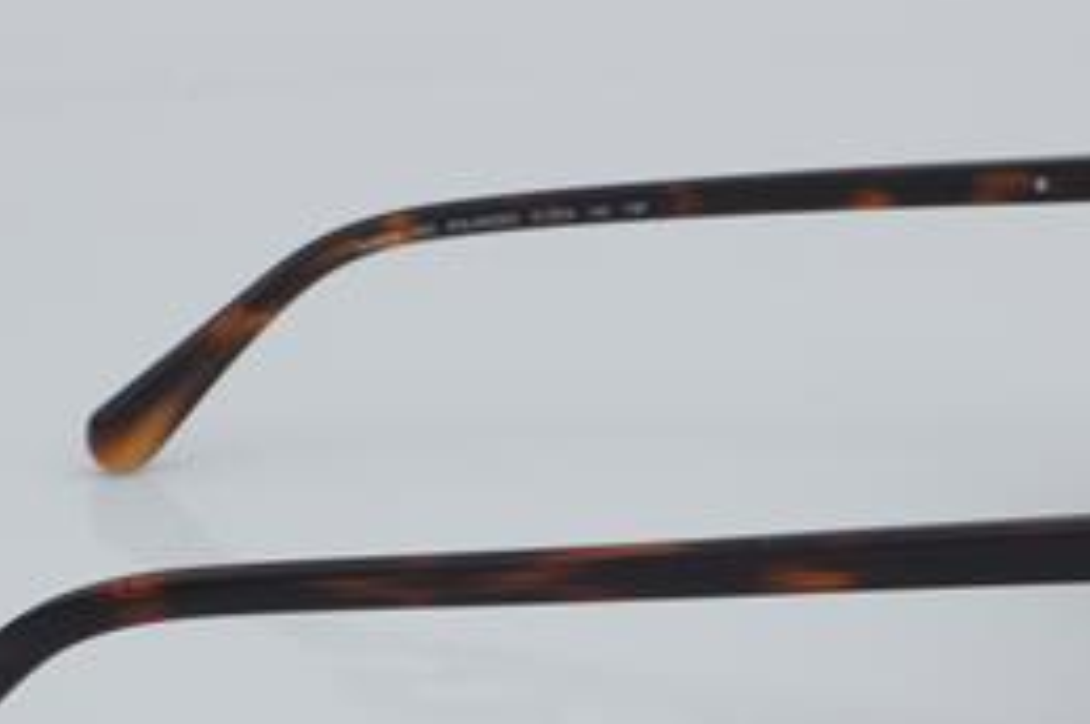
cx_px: 602
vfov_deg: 11.8
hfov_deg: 17.7
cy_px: 526
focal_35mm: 116
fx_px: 3508
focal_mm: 50
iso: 100
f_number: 32
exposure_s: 1/4
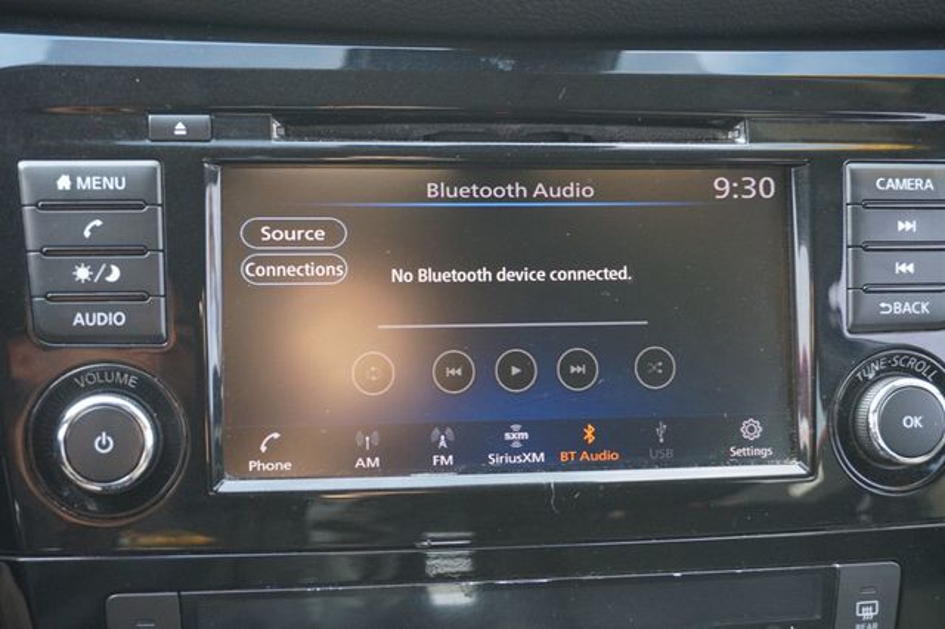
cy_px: 314
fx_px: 1377
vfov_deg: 25.7
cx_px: 472
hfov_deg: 37.9
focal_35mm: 52
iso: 1000
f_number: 5.6
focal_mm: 35
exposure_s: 1/60
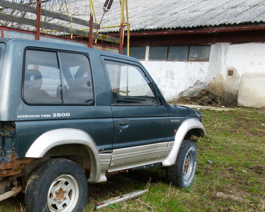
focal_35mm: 47
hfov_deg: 38.8
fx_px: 369
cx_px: 76
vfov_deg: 31.1
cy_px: 176
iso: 100
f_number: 4
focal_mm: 4.5
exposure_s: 1/250
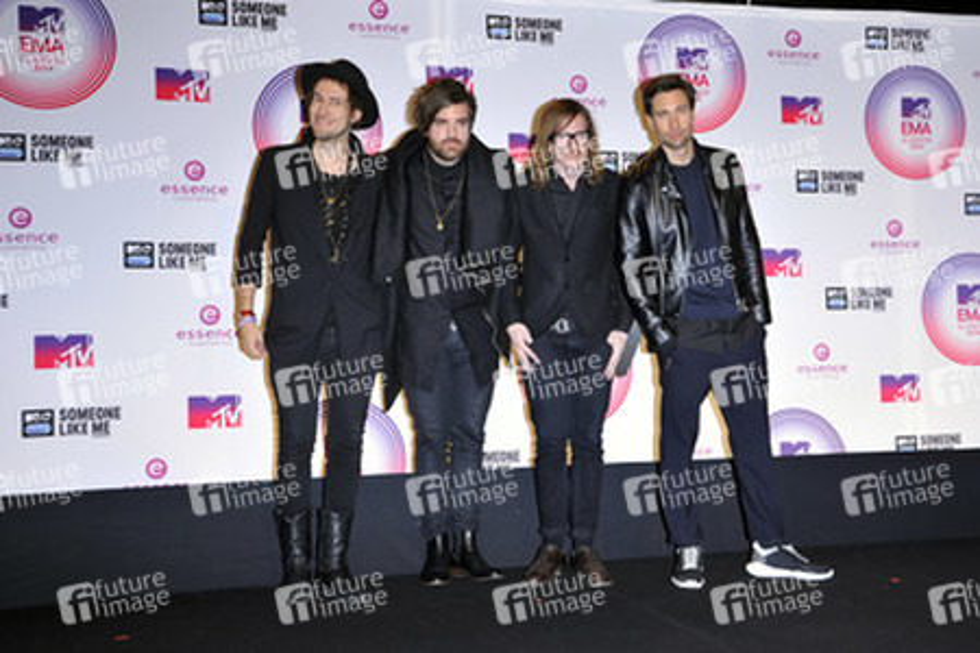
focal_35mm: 45
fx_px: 1225
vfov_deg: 29.9
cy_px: 326
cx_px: 490
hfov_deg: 43.6
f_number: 7.1
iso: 800
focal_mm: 45
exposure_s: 1/250
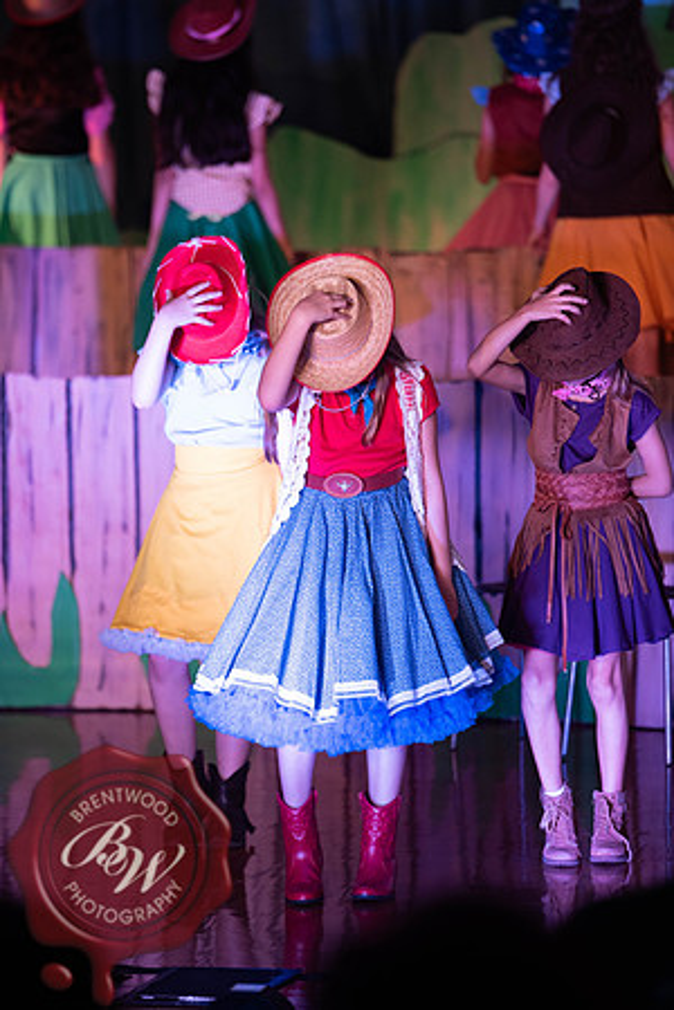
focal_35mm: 185
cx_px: 337
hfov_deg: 7.4
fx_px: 5195
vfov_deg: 11.1
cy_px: 505
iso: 1000
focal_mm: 185
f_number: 2.8
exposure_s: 1/200
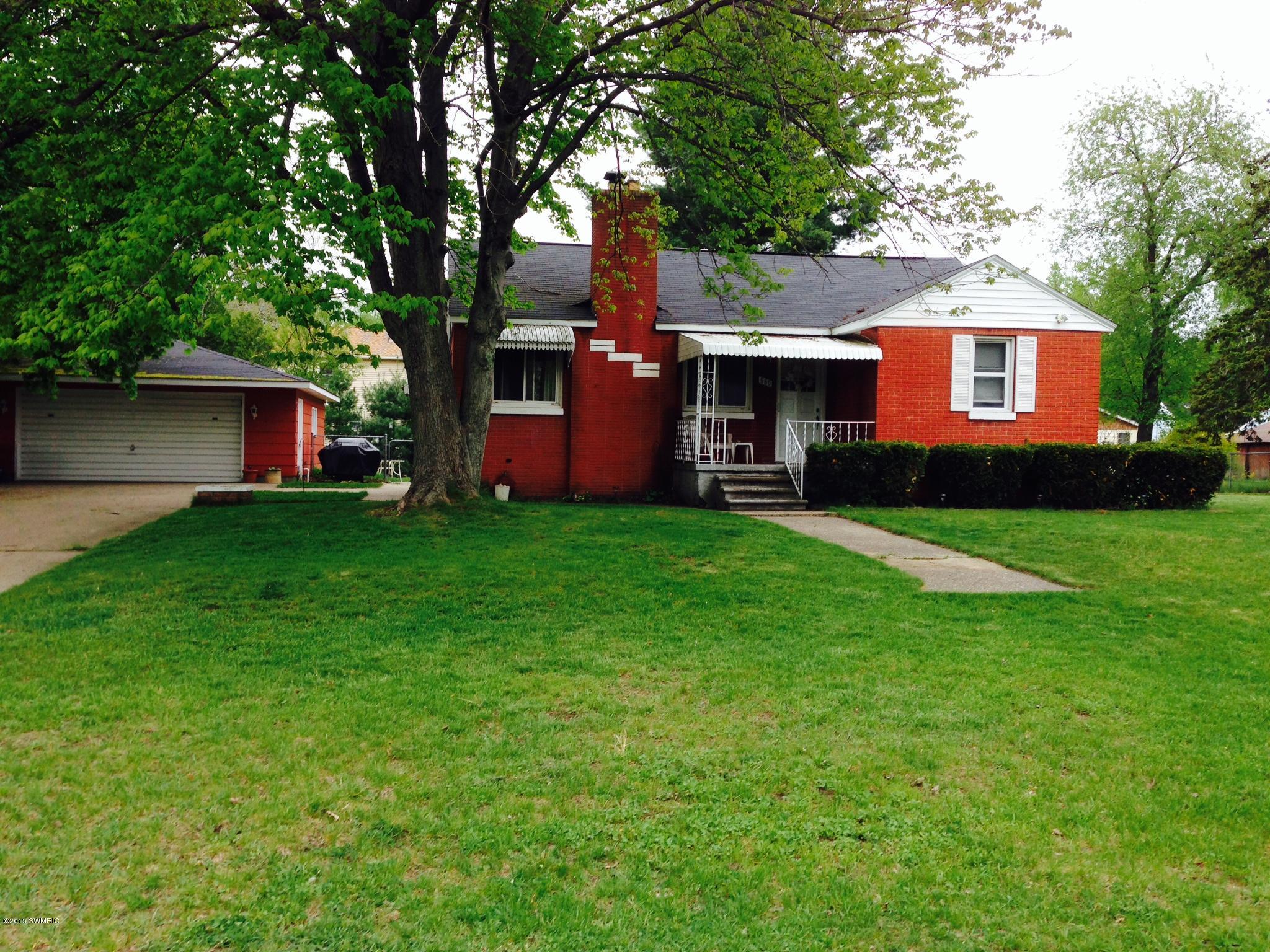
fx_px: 1211
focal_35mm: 33
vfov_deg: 42.9
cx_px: 635
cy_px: 476
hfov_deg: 55.4
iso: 50
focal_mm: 4.12
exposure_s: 1/242
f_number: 2.4
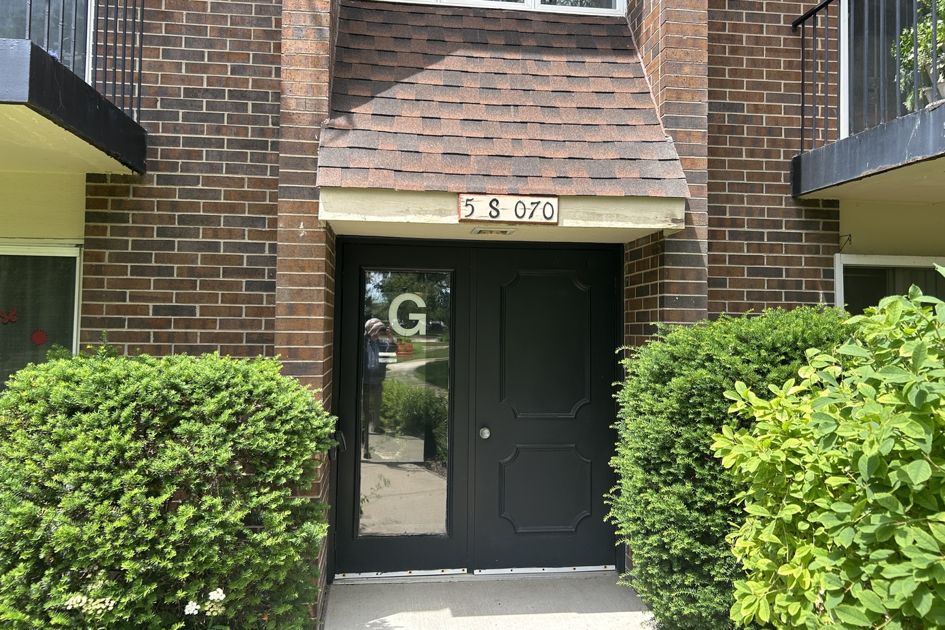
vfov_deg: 46.3
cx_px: 463
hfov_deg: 65.5
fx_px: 735
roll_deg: -0.5
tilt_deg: +3.4
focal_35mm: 28
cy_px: 287
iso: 50
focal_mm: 5.7
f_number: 1.5
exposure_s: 1/743
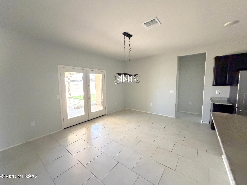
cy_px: 92
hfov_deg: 102.1
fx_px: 100
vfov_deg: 85.7
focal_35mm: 14
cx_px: 124
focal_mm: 2.22
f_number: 2.2
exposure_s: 1/60
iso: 1000
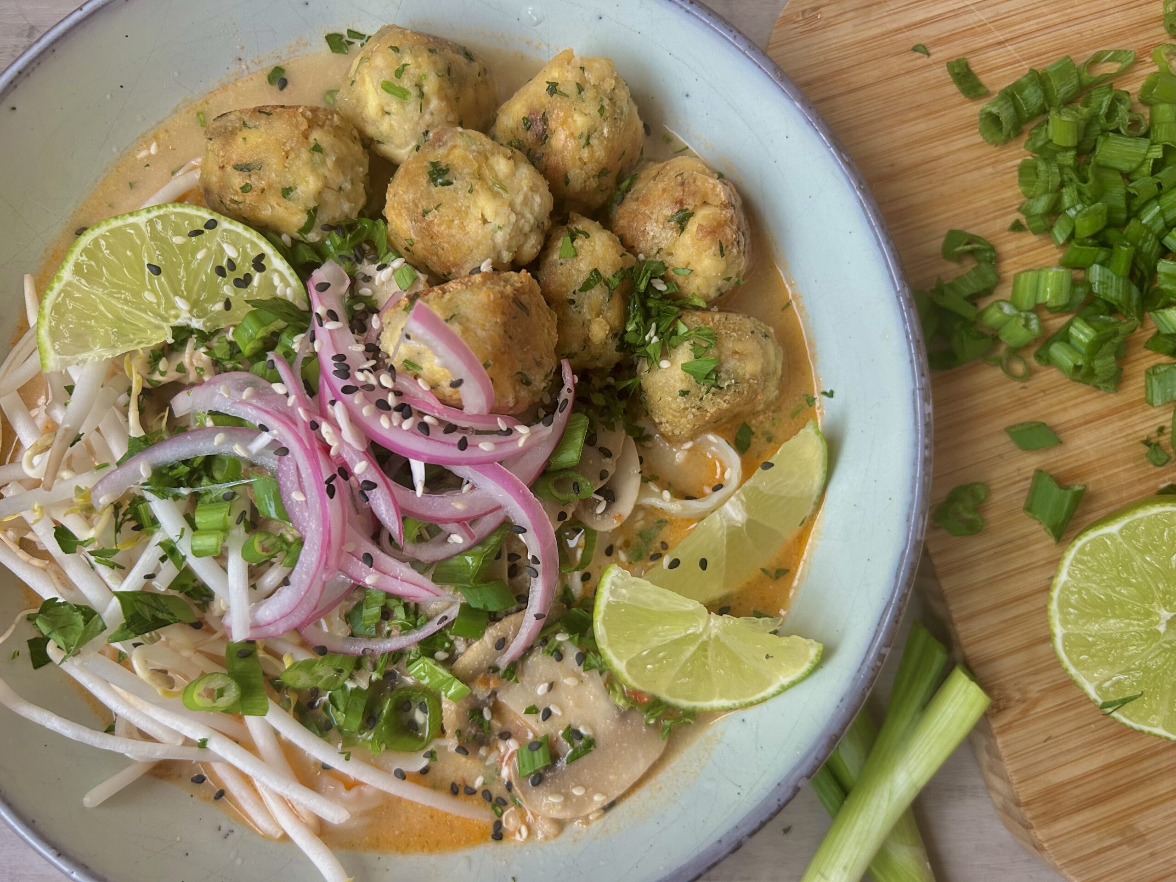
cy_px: 441
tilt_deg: -84.7
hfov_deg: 67.3
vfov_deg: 53.1
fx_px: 883
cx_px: 588
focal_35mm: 26
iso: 160
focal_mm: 5.7
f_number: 1.5
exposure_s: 1/60
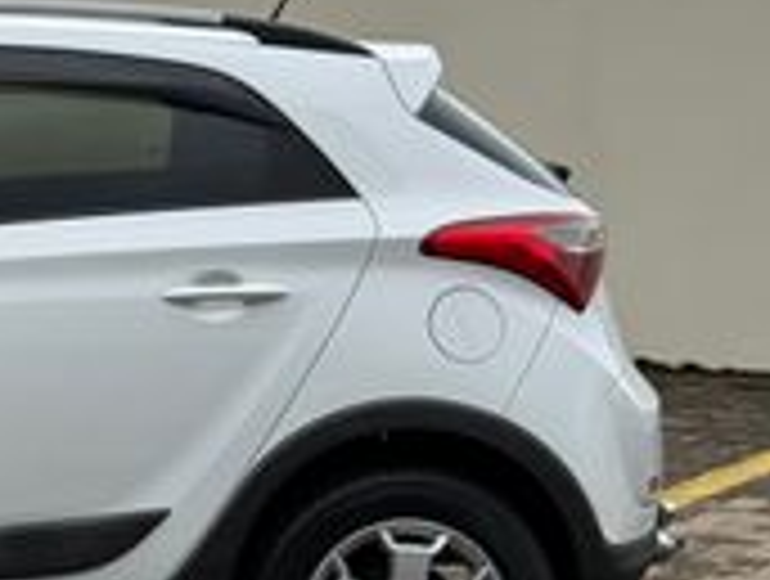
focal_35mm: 132
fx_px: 2942
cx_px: -248
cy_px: 445
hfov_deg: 14.3
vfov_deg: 11.2
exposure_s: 1/3891
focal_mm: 6.76
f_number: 1.78
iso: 80
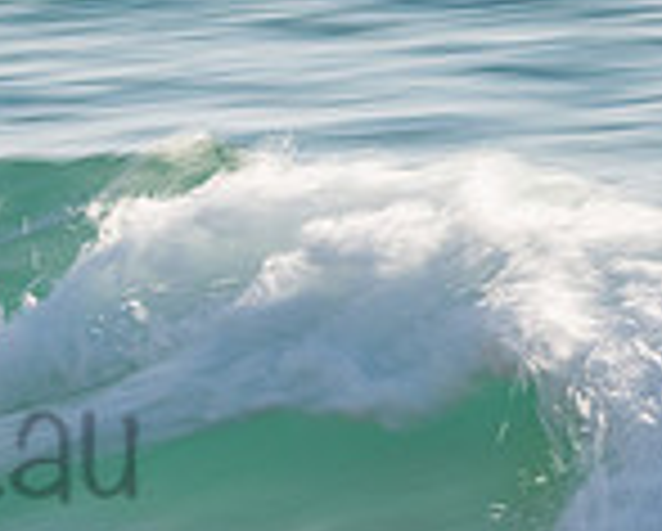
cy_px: 394
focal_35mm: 1853
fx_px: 36353
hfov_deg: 1.0
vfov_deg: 0.8
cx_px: -338
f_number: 13
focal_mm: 500
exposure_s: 1/20
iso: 31
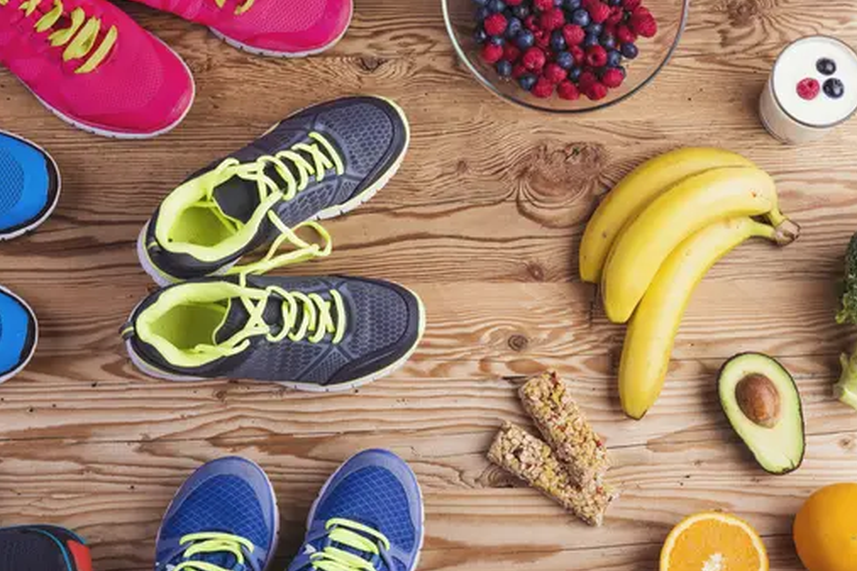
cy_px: 310
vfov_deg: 16.4
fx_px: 1975
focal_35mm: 83
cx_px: 423
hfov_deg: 24.5
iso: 100
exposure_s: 1/160
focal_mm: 70
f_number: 13
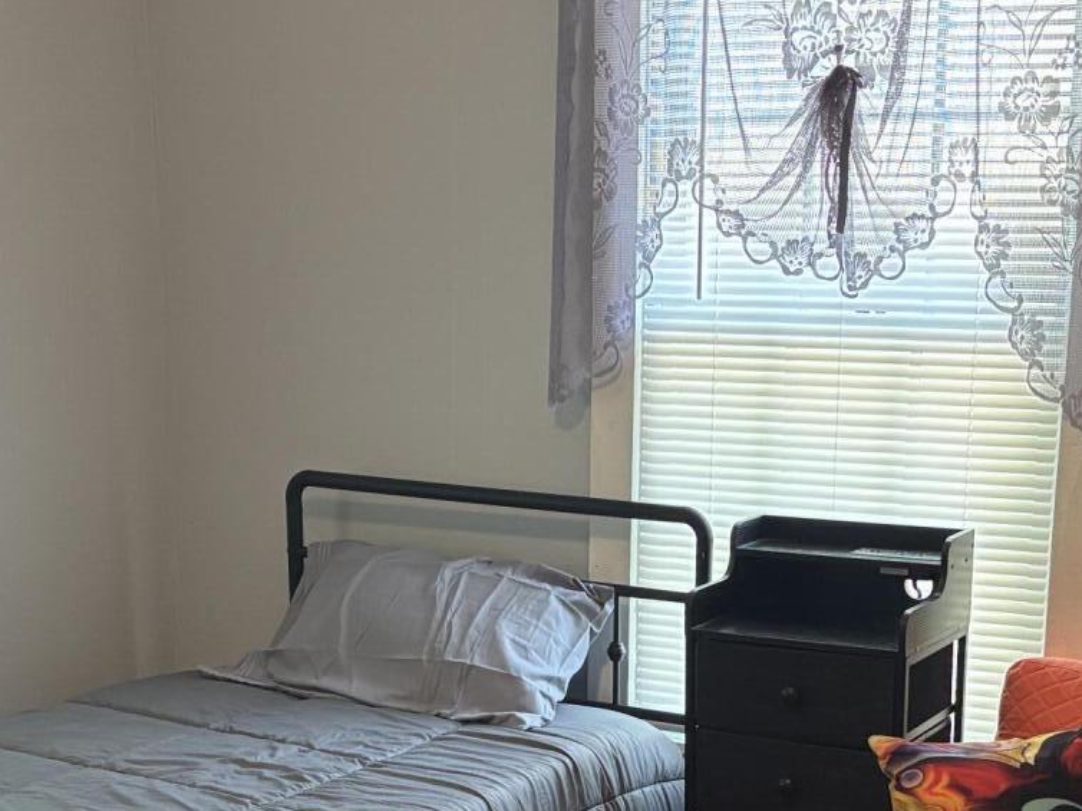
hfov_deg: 28.1
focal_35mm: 69
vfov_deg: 20.4
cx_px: 607
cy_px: 868
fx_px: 2156
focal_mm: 5.96
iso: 500
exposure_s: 1/60
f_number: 1.6
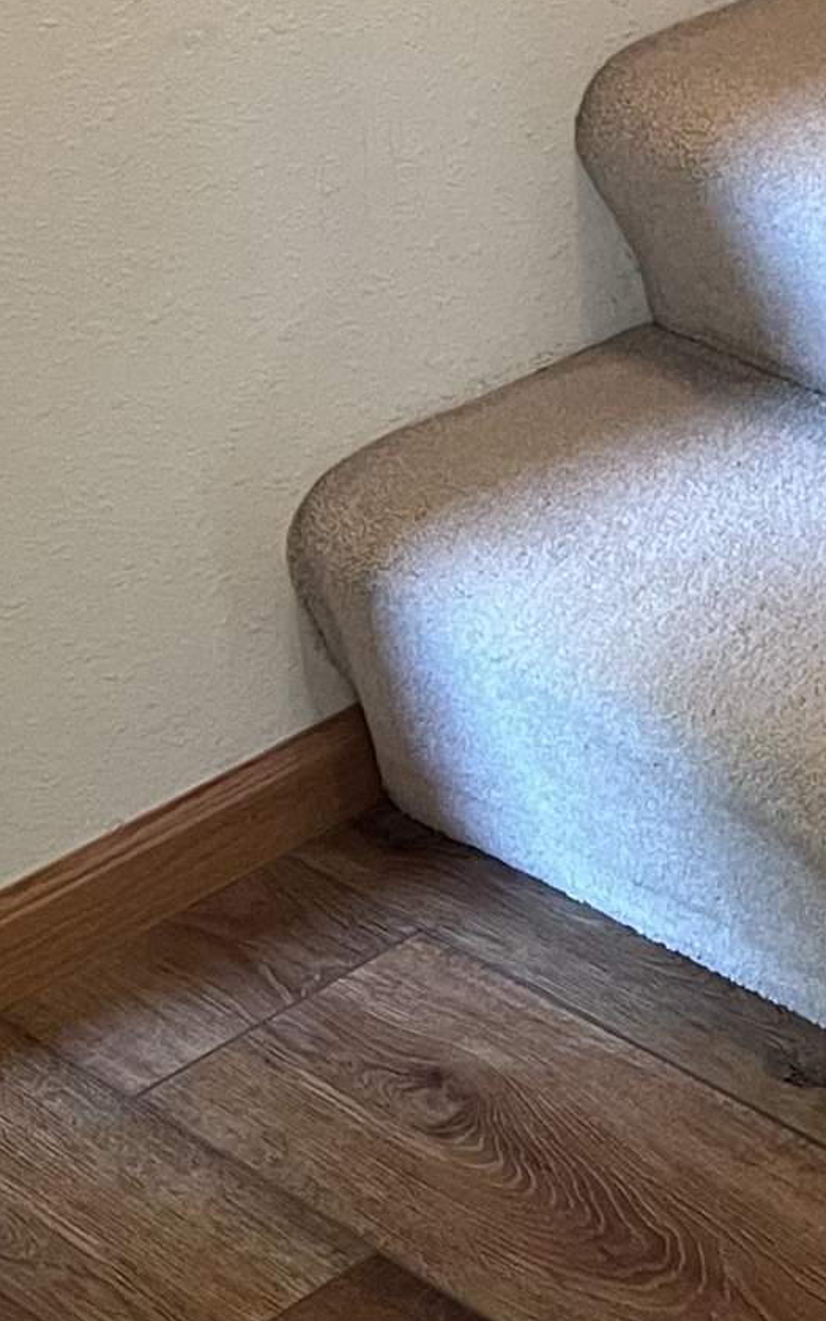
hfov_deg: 10.2
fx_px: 3637
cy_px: -300
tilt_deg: -20.3
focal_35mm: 101
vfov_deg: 19.3
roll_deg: -2.0
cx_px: 2319
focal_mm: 5.7
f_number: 1.5
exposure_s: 1/60
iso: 250
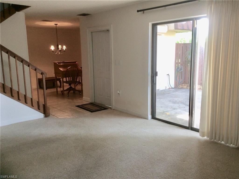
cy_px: 90
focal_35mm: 32
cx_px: 120
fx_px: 221
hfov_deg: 56.9
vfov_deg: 44.0
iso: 40
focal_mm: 3.3
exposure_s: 1/24
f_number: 2.4
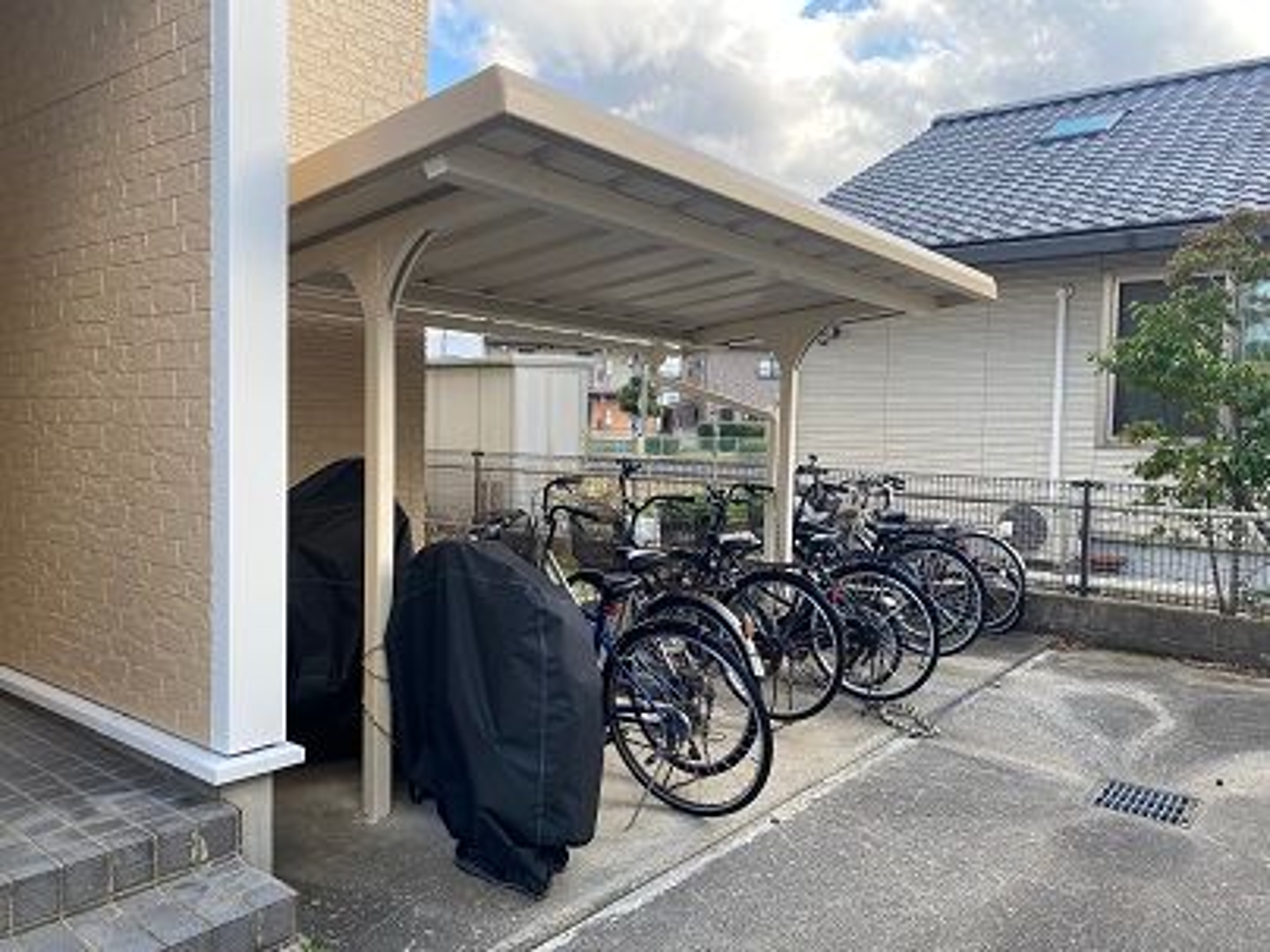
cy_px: 476
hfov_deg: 67.3
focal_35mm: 26
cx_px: 635
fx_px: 954
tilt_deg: -3.3
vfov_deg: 53.1
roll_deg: -0.9
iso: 32
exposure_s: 1/411
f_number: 1.8
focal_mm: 4.25
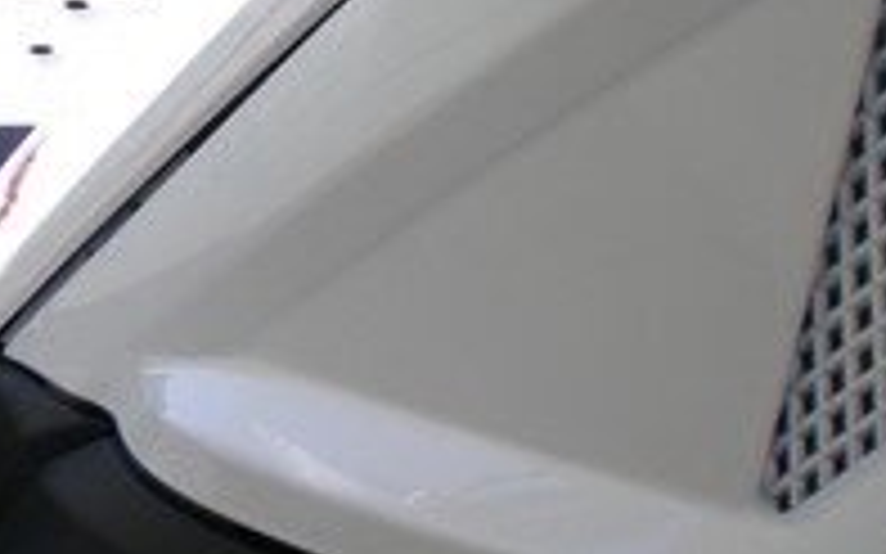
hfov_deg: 14.6
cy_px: 306
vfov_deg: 10.0
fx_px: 3162
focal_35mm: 131
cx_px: -522
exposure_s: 1/306
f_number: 4.6
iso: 50
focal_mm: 6.3
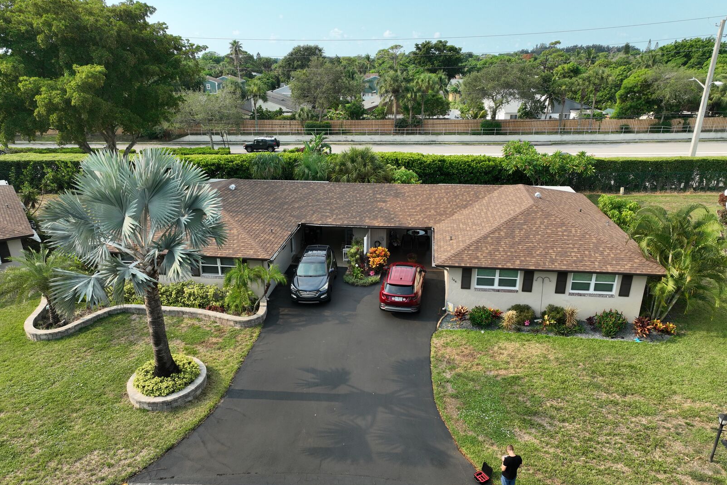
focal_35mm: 25
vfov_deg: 51.2
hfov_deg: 71.5
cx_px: 363
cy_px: 269
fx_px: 505
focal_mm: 12.29
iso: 150
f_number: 2.8
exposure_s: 1/1250
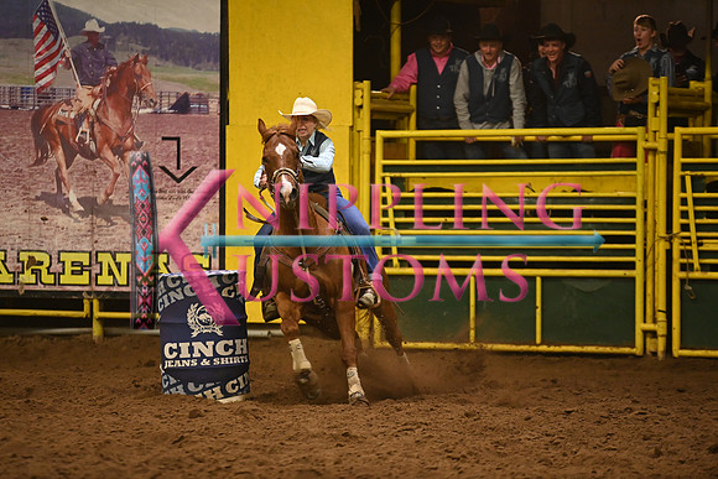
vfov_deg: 6.9
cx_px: 359
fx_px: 3990
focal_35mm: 200
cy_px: 240
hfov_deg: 10.3
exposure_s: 1/400
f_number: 2.8
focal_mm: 200
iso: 6400
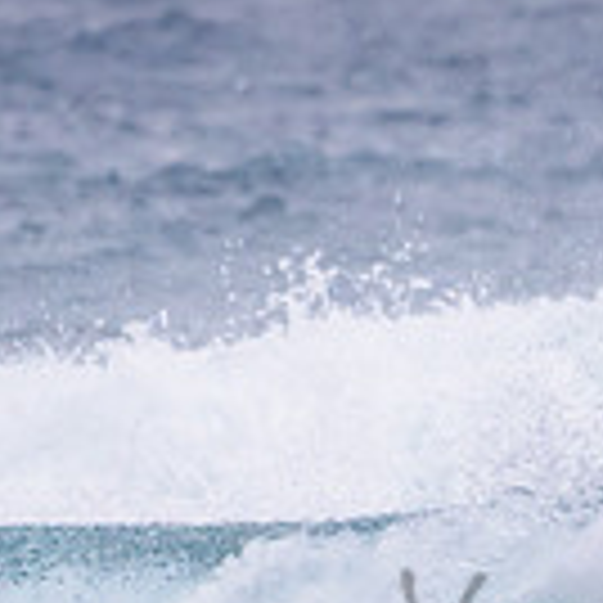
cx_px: 1159
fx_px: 44521
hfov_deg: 0.8
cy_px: 489
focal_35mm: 2259
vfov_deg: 0.8
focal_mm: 500
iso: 1600
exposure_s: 1/2000
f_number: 5.6
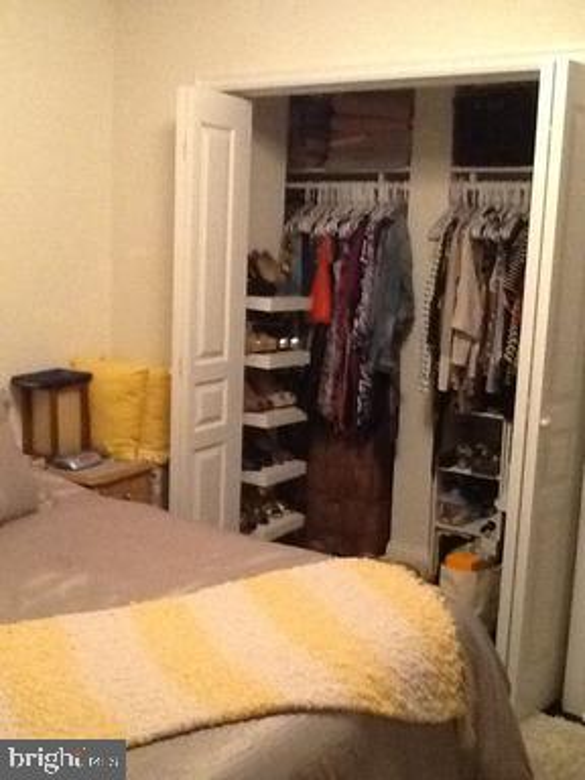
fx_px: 991
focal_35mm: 44
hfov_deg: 32.9
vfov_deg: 42.9
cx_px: 292
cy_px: 390
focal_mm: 2.03
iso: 640
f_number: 2.4
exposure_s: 1/15
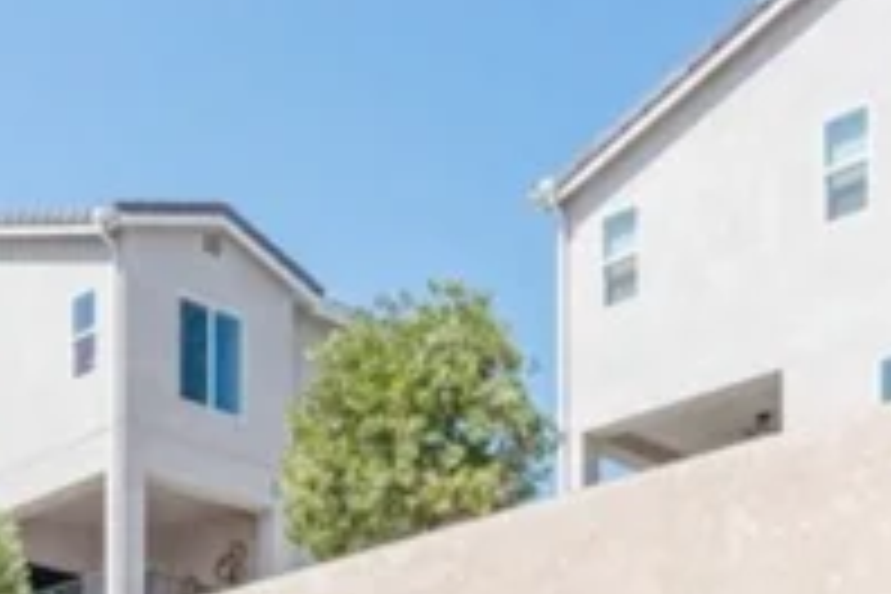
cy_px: 1026
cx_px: 304
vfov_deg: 17.0
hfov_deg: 29.5
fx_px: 1683
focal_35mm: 68
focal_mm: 16
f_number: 8
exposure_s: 1/1600
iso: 125
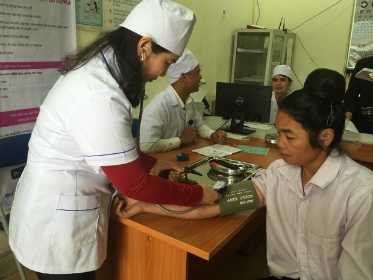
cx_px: 185
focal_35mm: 30
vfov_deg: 46.8
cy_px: 136
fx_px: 323
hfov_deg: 60.0
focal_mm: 4.15
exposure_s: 1/17
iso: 50
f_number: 2.2
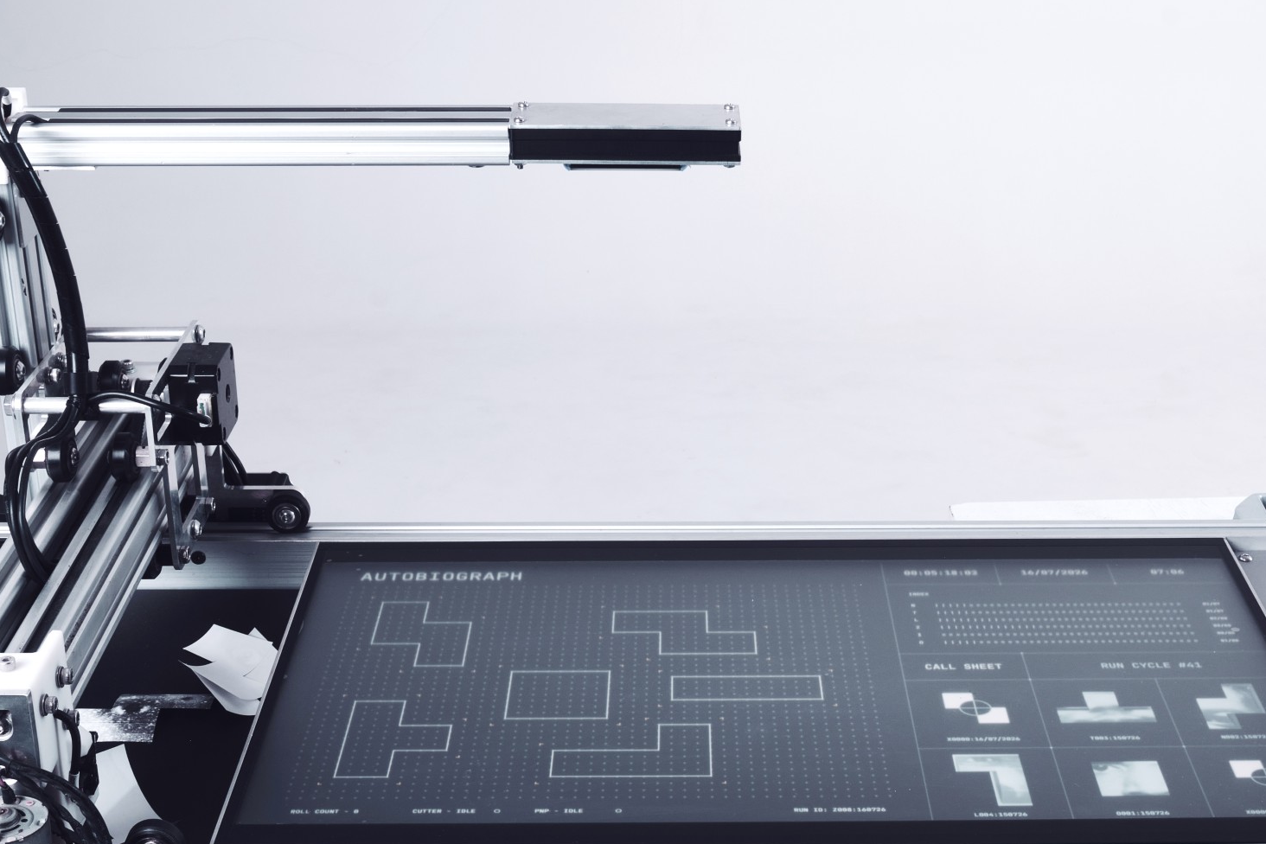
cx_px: 711
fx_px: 2075
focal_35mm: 59
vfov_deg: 23.0
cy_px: 483
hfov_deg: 33.9
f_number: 16
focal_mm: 26.6
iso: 200
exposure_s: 1.5
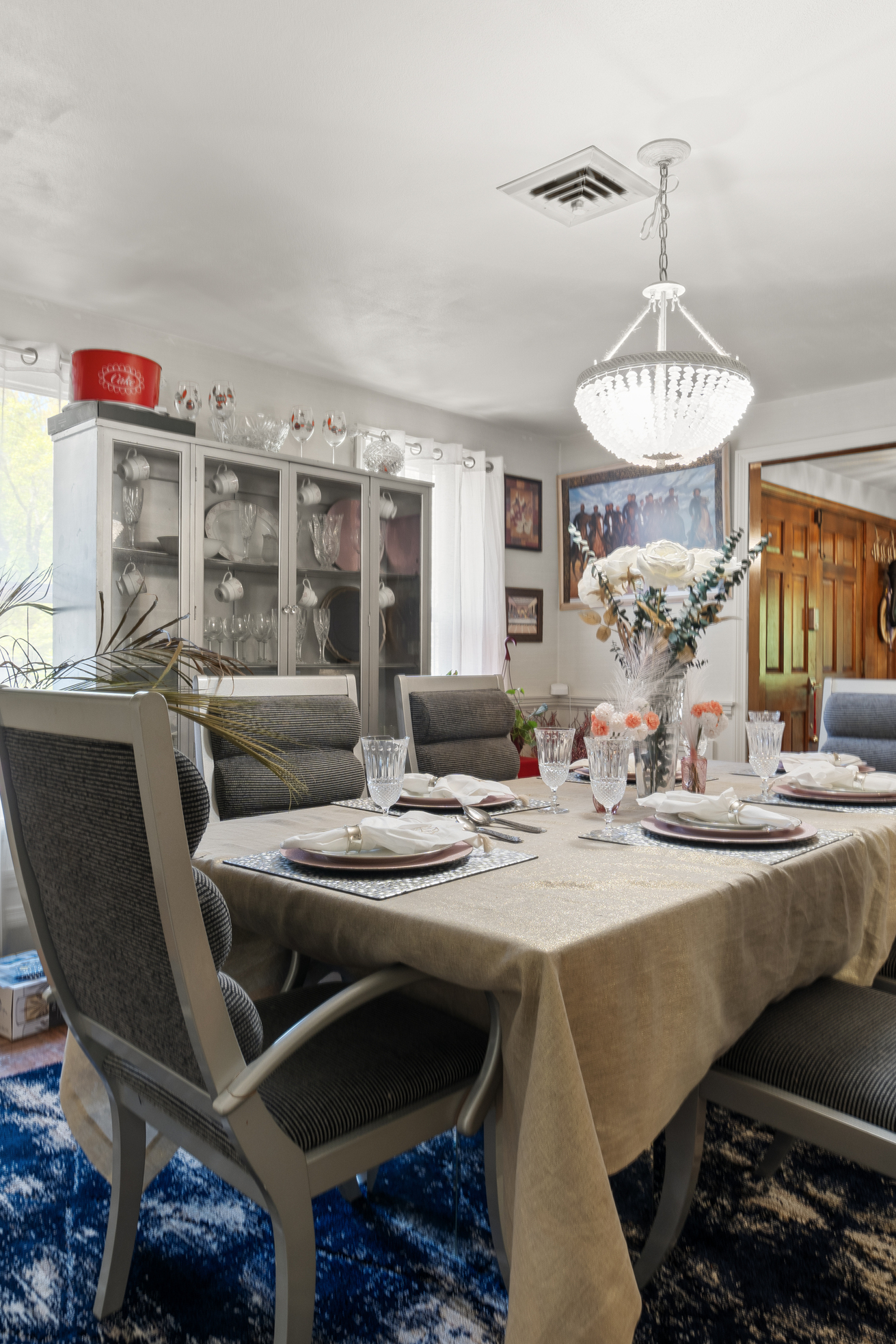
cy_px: 657
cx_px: 451
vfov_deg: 71.5
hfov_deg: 51.3
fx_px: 933
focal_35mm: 25
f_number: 9
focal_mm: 16
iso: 200
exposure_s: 4
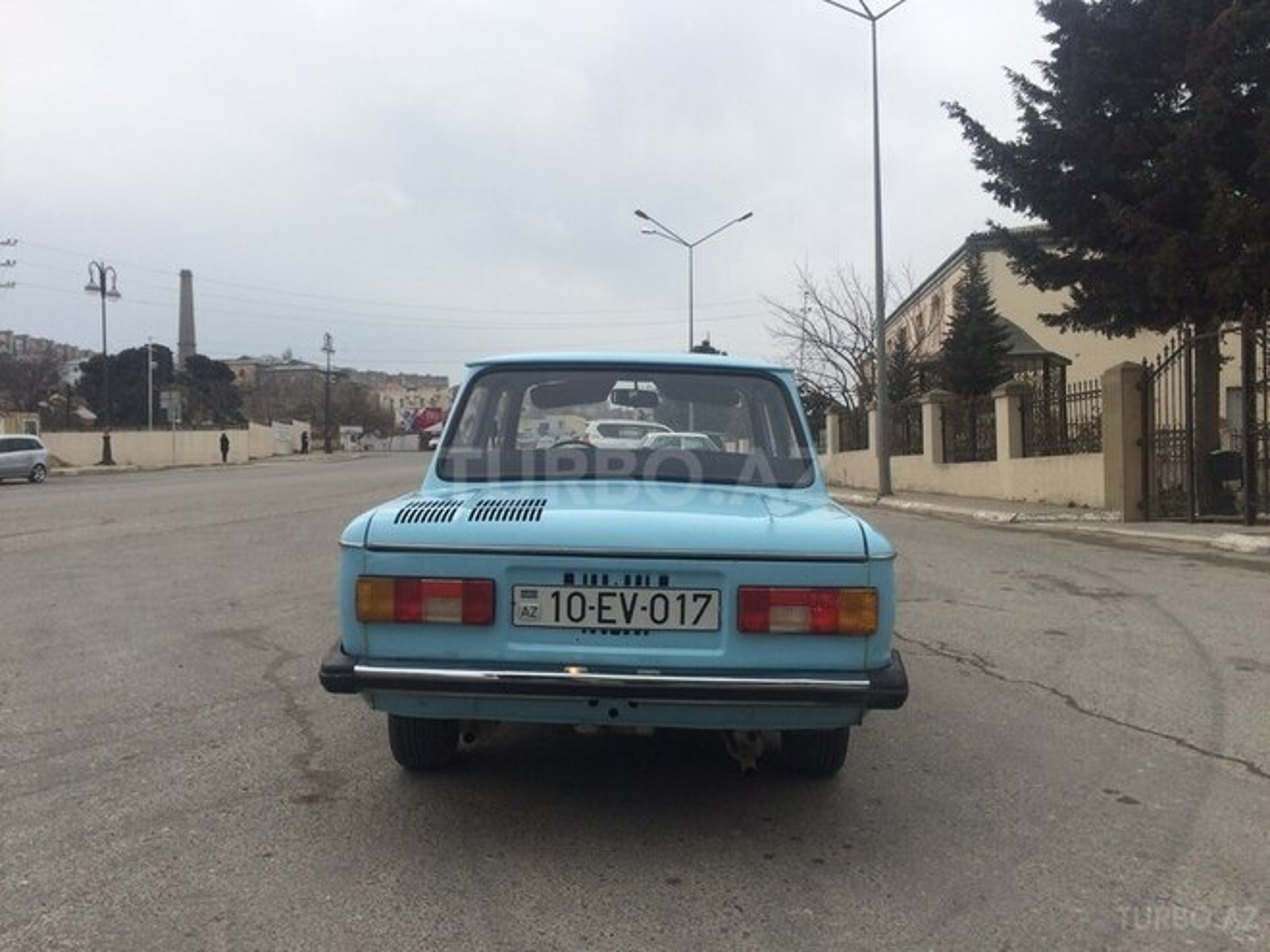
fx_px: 1064
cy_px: 476
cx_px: 635
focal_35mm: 29
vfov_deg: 48.2
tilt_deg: +1.6
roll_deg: +0.9
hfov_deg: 61.7
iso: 32
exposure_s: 1/2933
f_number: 2.2
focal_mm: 4.15
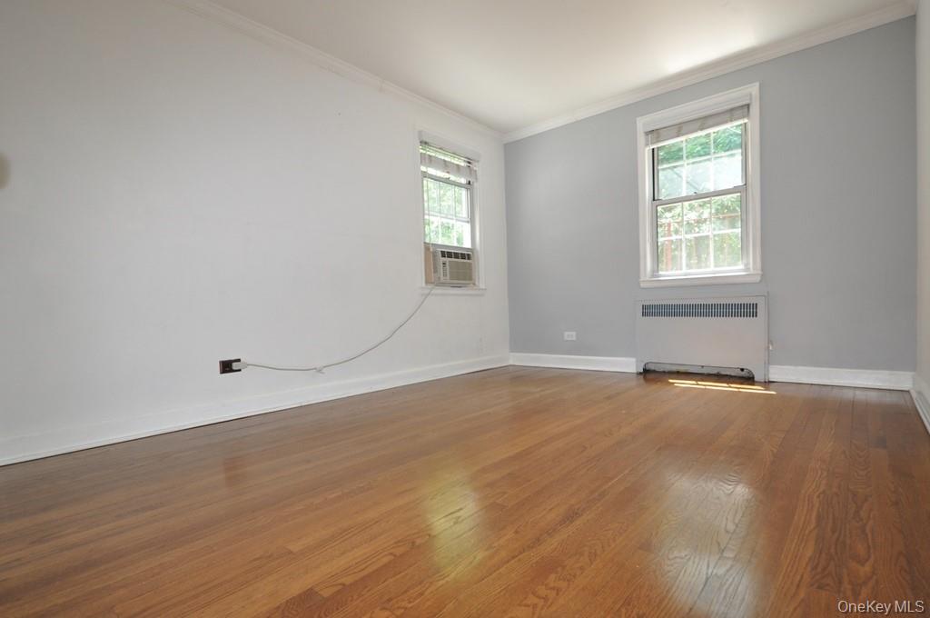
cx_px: 465
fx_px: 387
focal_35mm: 15
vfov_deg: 77.2
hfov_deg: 100.5
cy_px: 309
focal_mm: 10
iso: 500
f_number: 4
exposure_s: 1/60
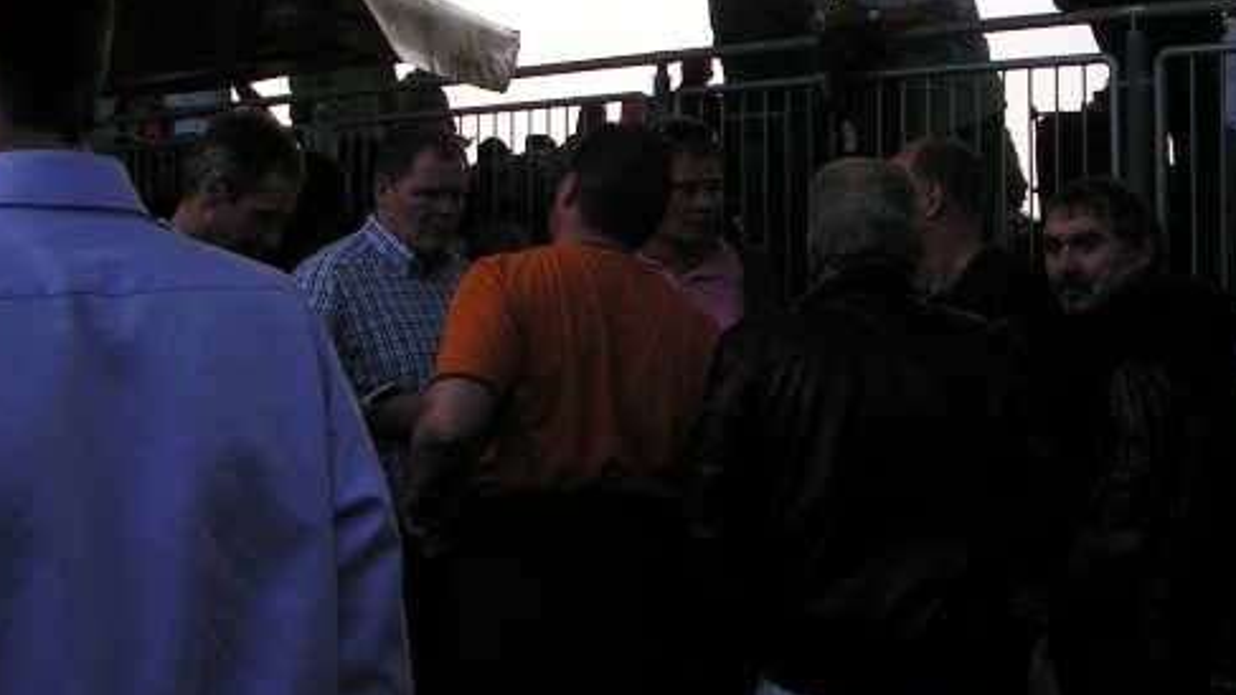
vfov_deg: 17.7
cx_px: 825
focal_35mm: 68
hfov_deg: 30.8
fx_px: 2229
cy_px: 223
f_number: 5.6
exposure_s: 1/160
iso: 50
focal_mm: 5.8
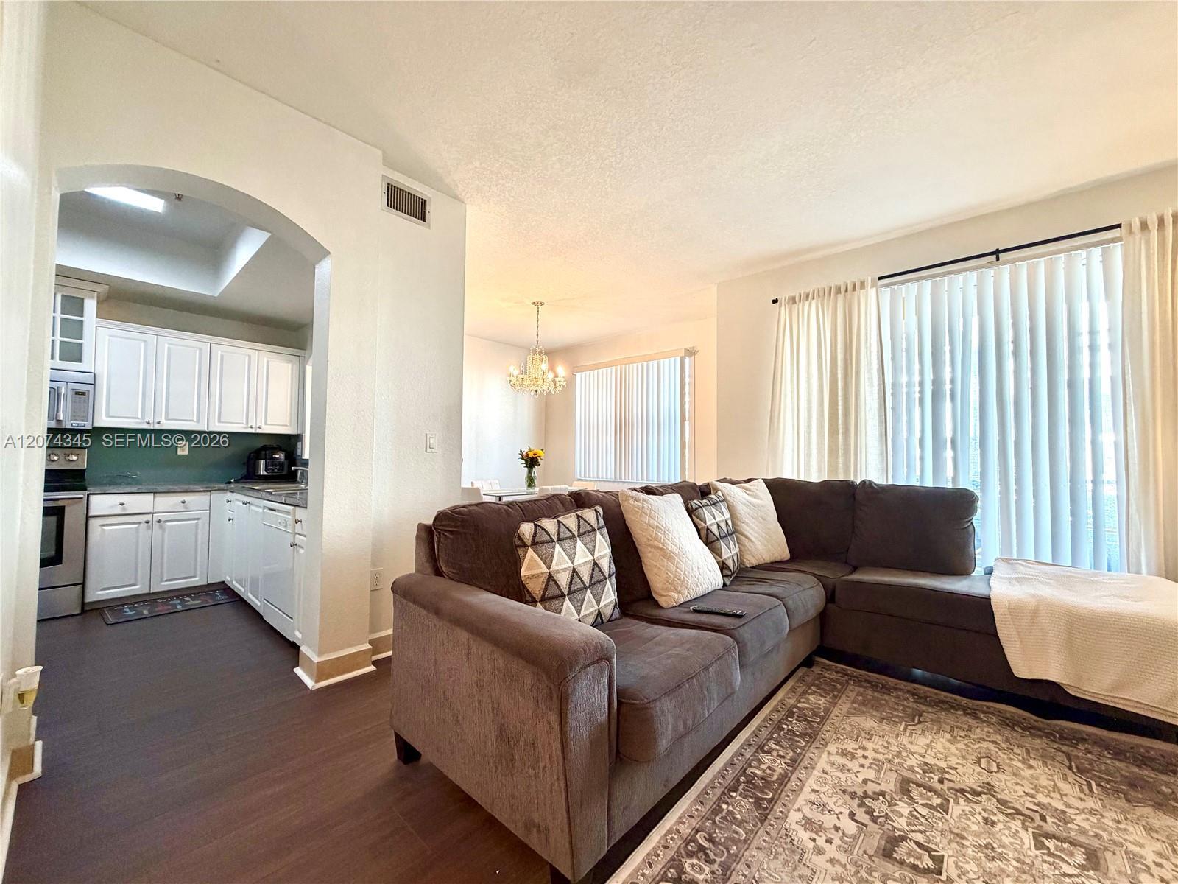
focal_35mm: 14
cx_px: 589
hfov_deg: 102.1
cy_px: 442
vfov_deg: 85.7
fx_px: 476
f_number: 2.2
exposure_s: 1/120
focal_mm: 2.22
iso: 320
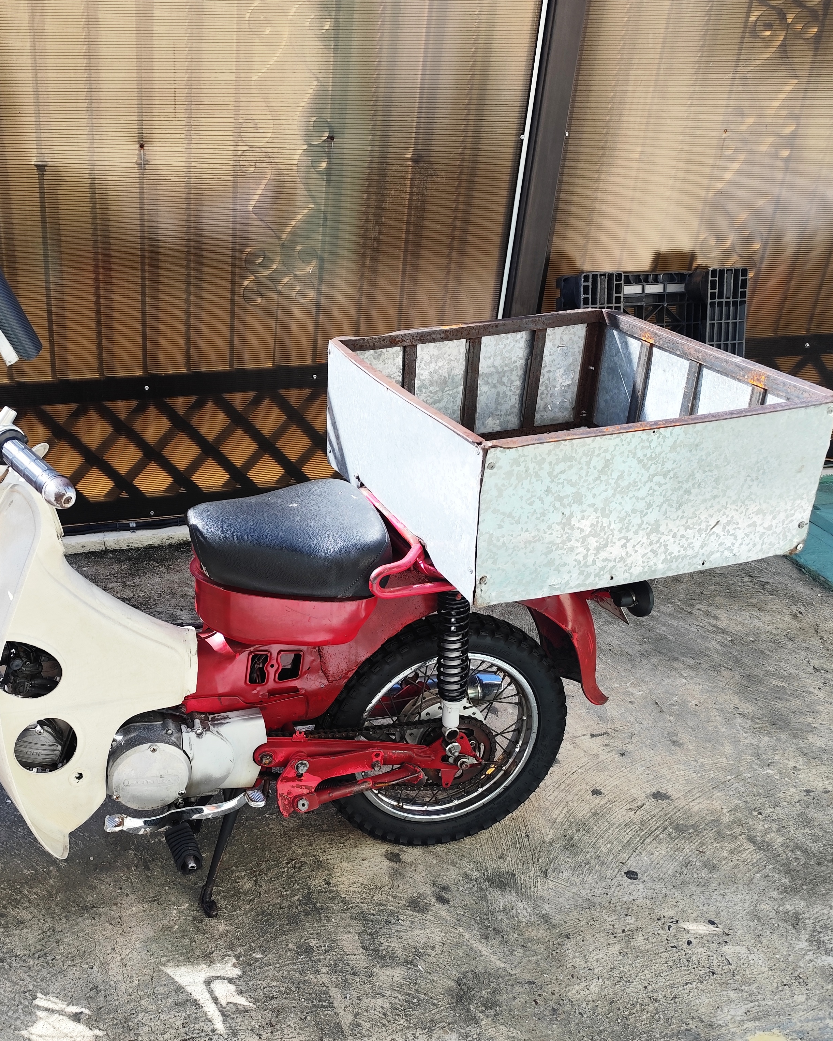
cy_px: 520
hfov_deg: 46.8
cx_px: 208
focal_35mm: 30
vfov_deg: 58.8
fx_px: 924
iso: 50
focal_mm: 6.19
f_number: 1.65
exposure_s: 1/334
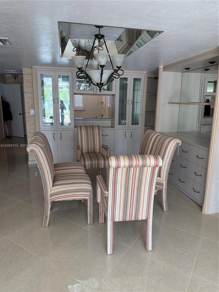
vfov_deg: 71.6
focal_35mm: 24
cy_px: 146
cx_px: 110
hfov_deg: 56.8
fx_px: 202
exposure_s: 1/217
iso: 160
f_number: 1.78
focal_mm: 6.76
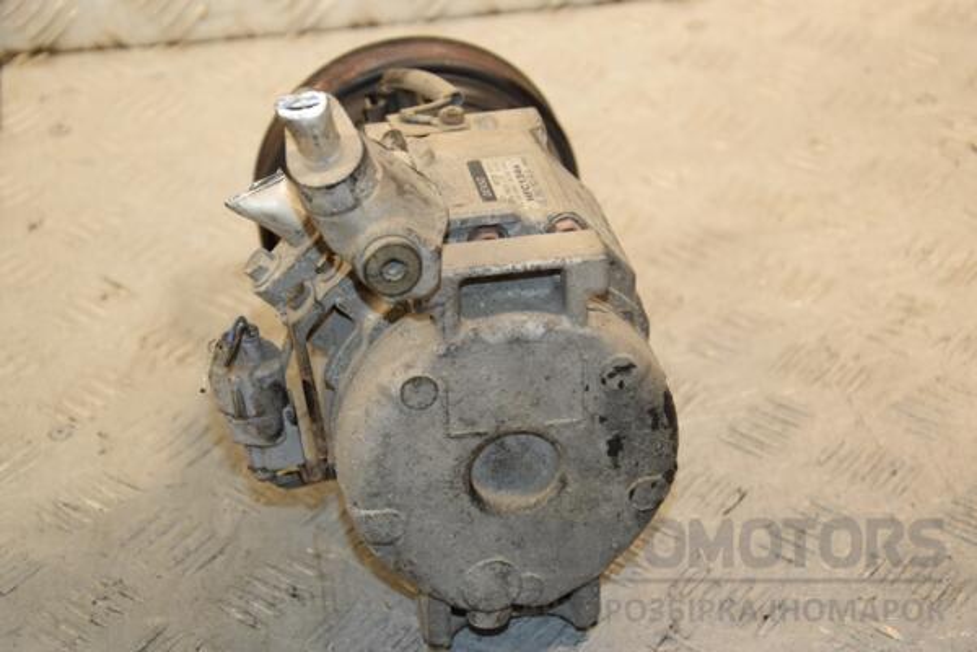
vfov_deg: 15.7
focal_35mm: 87
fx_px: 2361
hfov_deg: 23.4
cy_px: 326
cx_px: 488
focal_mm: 58
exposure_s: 1/200
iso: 800
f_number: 6.3
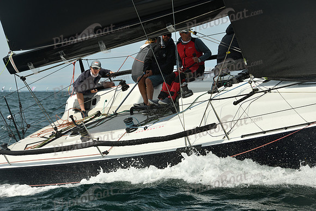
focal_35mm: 135
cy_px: 106
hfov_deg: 15.2
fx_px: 1185
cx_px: 158
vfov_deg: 10.2
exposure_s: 1/1250
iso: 320
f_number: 10
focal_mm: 135
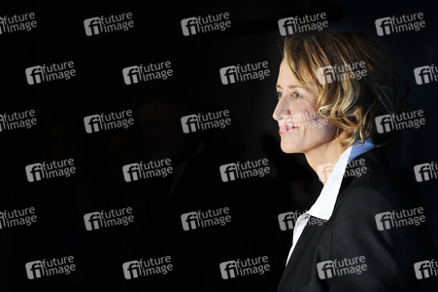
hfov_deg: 10.6
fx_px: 2371
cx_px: 219
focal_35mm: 195
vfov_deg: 7.0
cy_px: 146
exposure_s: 1/200
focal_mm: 195
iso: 200
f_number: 7.1
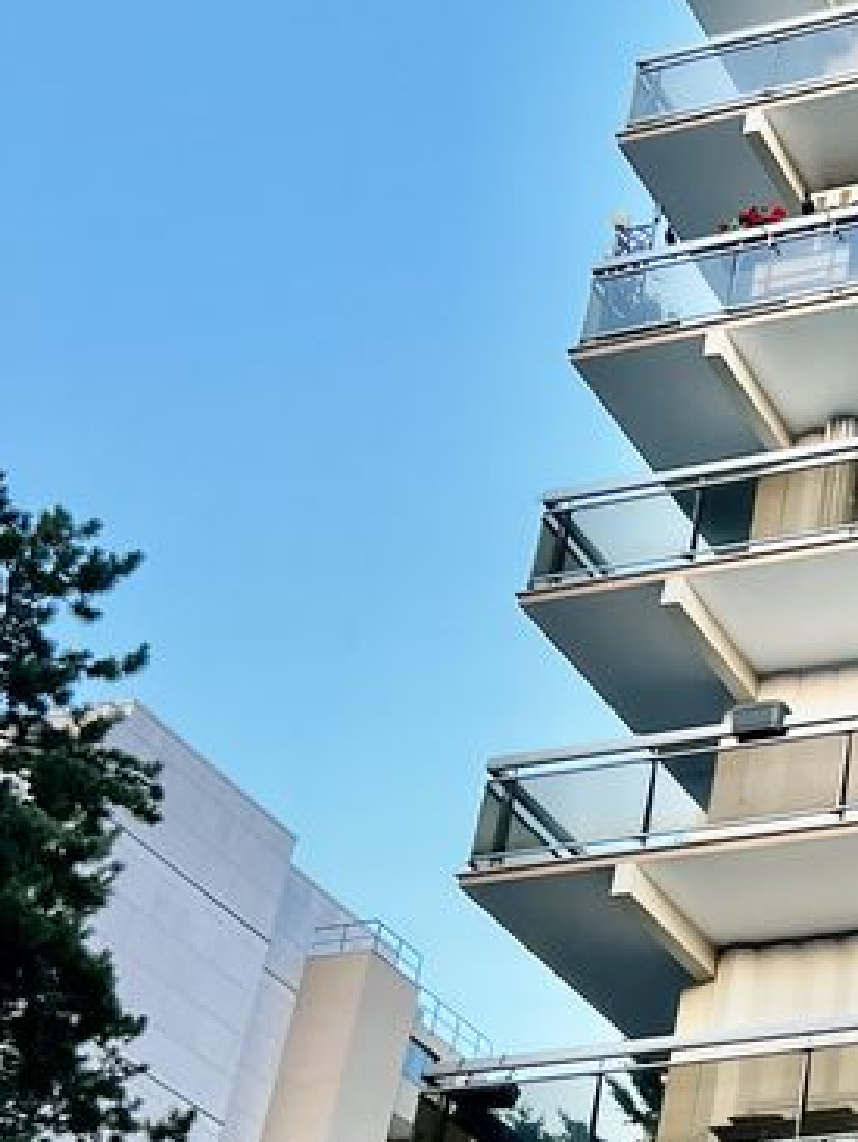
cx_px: 1161
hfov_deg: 19.0
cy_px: 902
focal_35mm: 71
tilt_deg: +30.4
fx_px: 2344
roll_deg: -3.3
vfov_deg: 26.9
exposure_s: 1/121
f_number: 1.5
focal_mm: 5.7
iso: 125
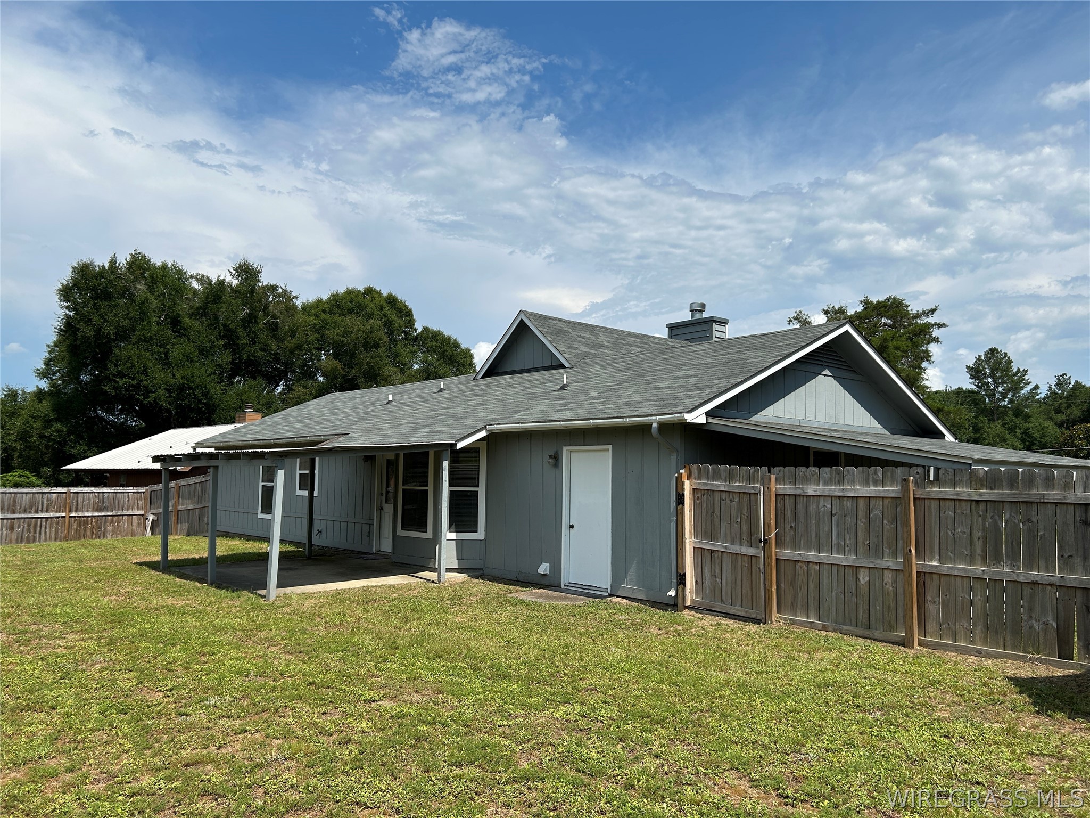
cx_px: 545
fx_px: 819
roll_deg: -0.3
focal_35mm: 26
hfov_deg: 67.3
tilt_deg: +3.9
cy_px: 409
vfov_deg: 53.1
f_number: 1.5
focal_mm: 5.7
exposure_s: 1/5882
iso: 50
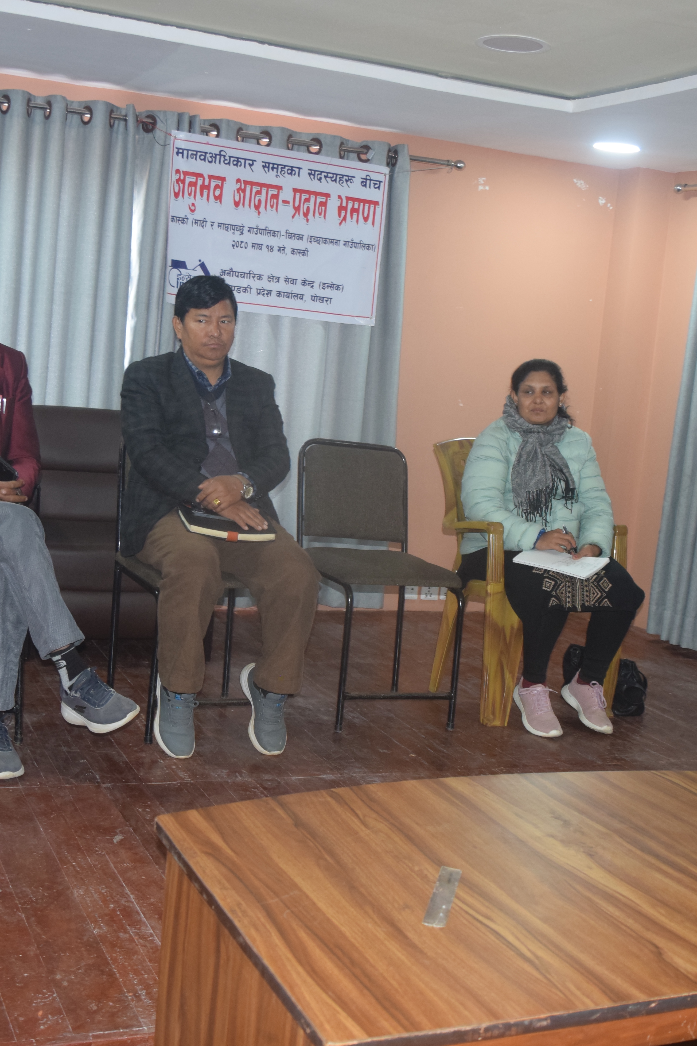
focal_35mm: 46
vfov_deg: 42.7
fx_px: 1336
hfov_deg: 29.2
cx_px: 356
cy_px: 532
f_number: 3.8
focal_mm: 20
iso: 900
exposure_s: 1/60
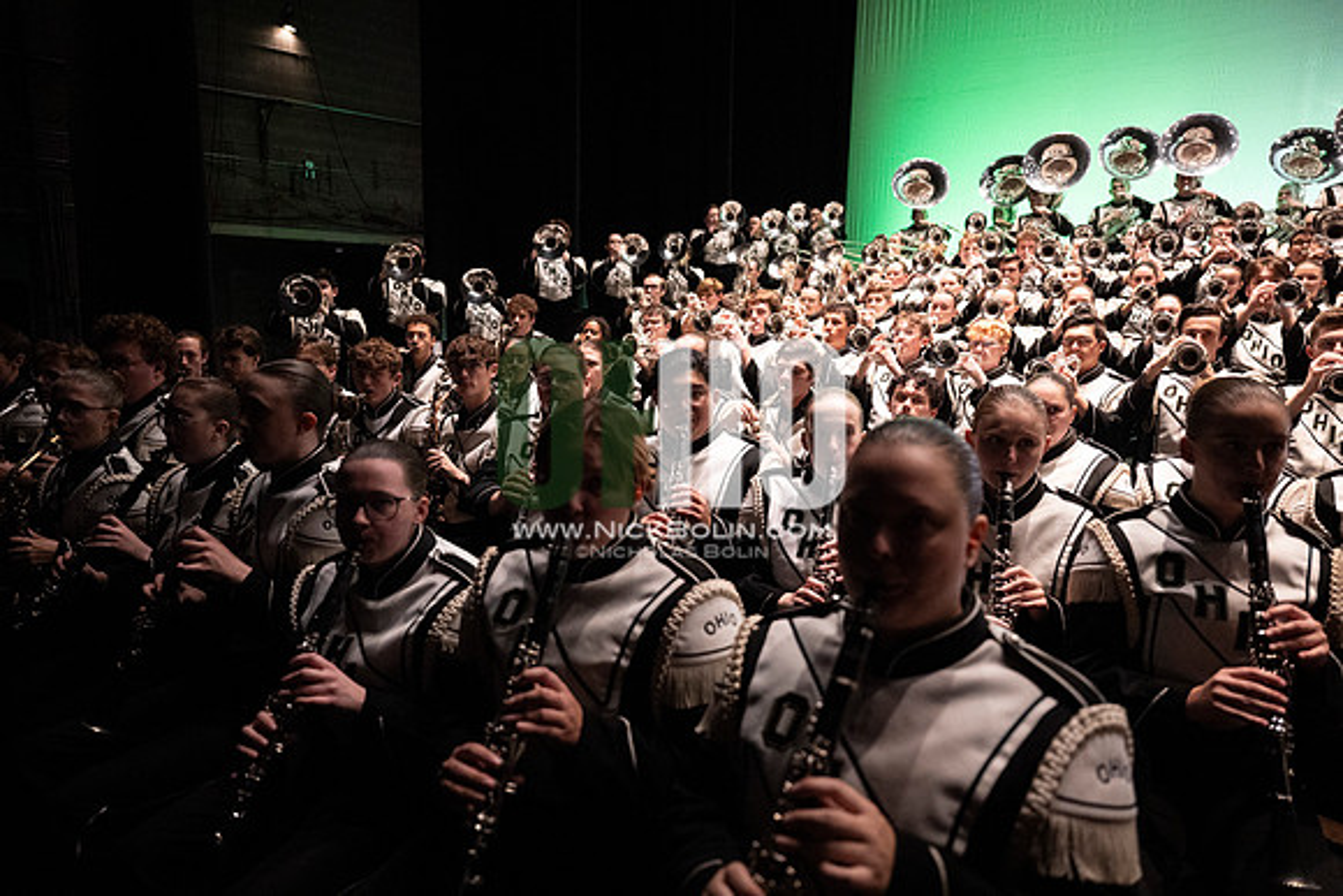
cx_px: 672
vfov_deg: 53.2
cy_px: 448
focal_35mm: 24
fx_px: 896
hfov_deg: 73.7
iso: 8000
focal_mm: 24
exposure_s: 1/500
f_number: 2.8
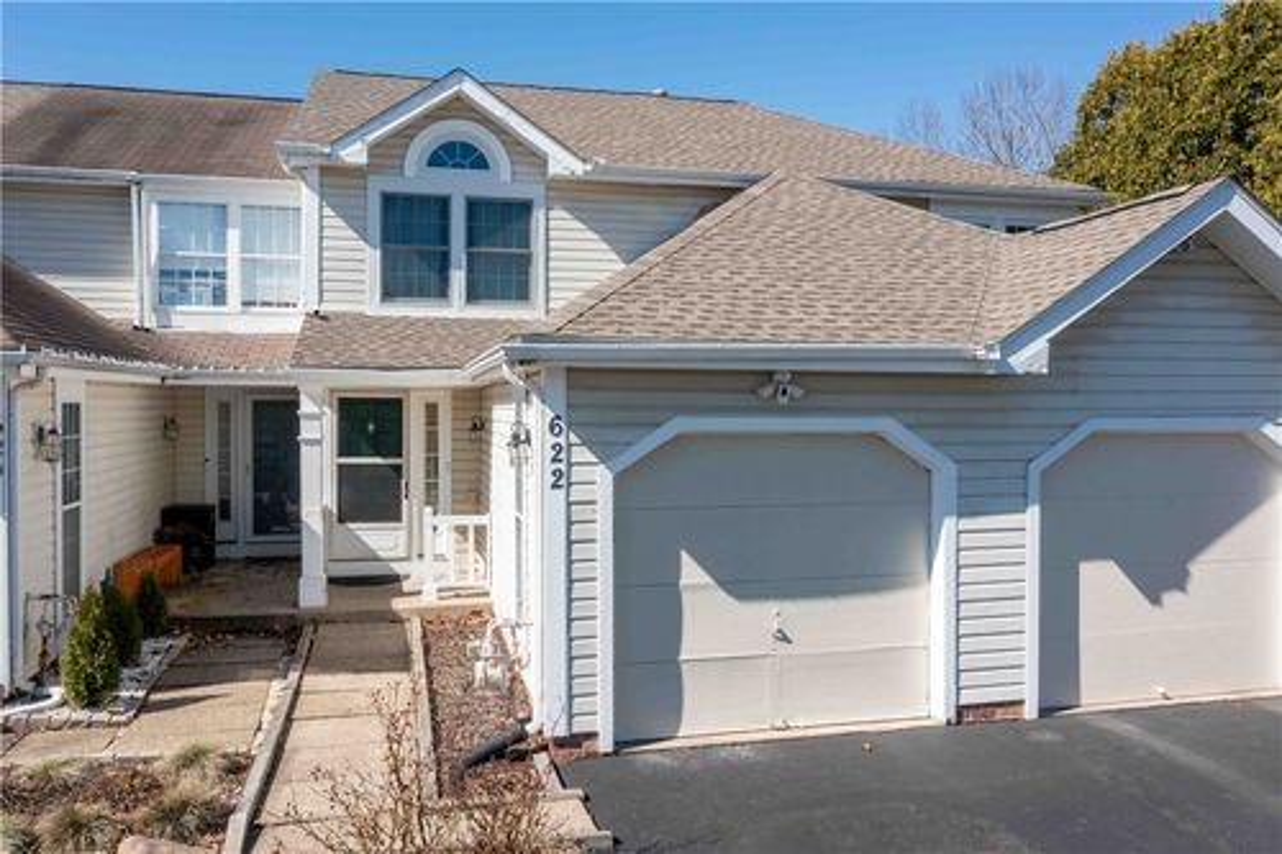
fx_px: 997
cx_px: 641
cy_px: 427
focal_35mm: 28
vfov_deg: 46.4
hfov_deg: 65.5
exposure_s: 1/800
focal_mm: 10.26
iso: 200
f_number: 7.1
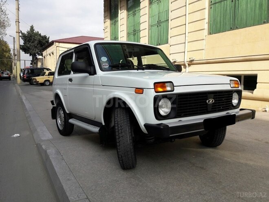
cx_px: 134
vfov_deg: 49.7
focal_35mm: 28
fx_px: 218
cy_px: 101
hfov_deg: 63.4
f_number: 1.9
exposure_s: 1/899
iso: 40
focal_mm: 3.7
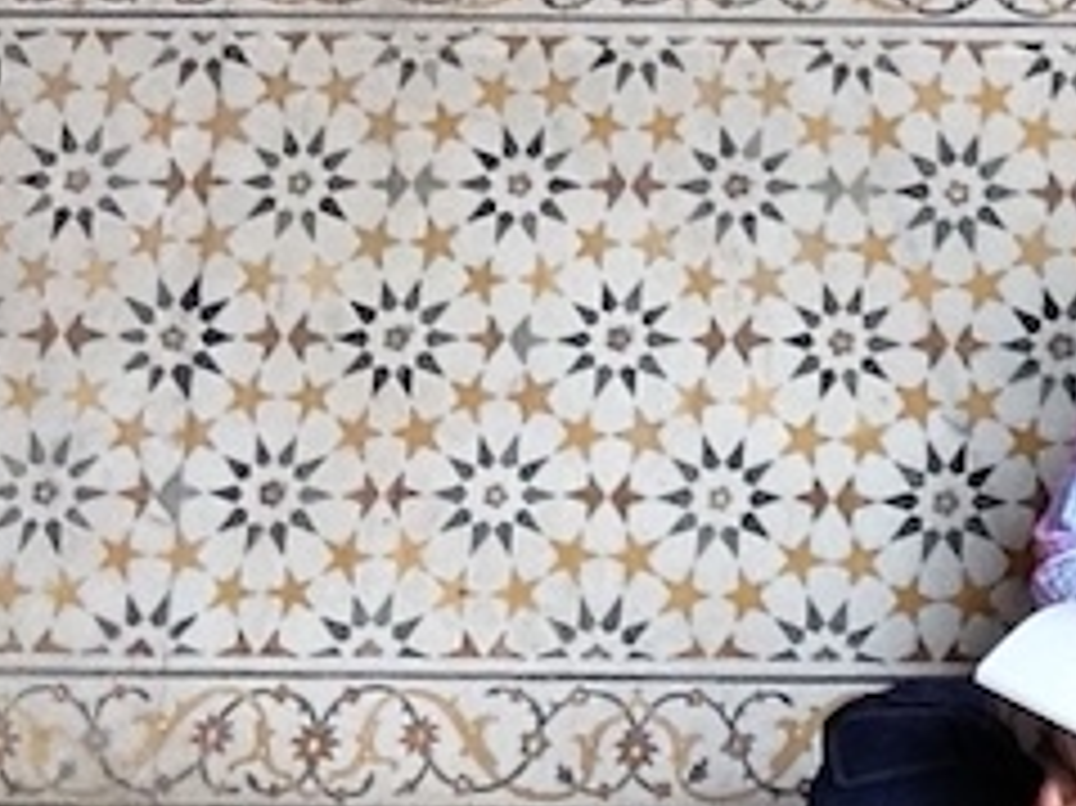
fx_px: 3635
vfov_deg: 12.5
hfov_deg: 15.9
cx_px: 1459
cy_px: -45
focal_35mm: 117
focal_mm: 2.18
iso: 50
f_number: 2.4
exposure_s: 1/30
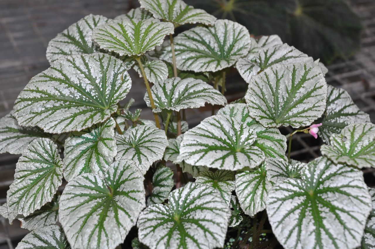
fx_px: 718
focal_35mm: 69
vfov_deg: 19.7
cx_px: 188
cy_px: 124
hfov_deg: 29.3
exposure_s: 1/60
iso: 800
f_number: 4.5
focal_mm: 46
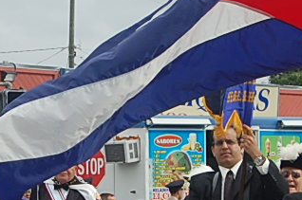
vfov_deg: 6.0
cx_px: 53
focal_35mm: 227
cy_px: 111
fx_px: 1901
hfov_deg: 9.1
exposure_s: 1/320
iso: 200
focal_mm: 32
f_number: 9
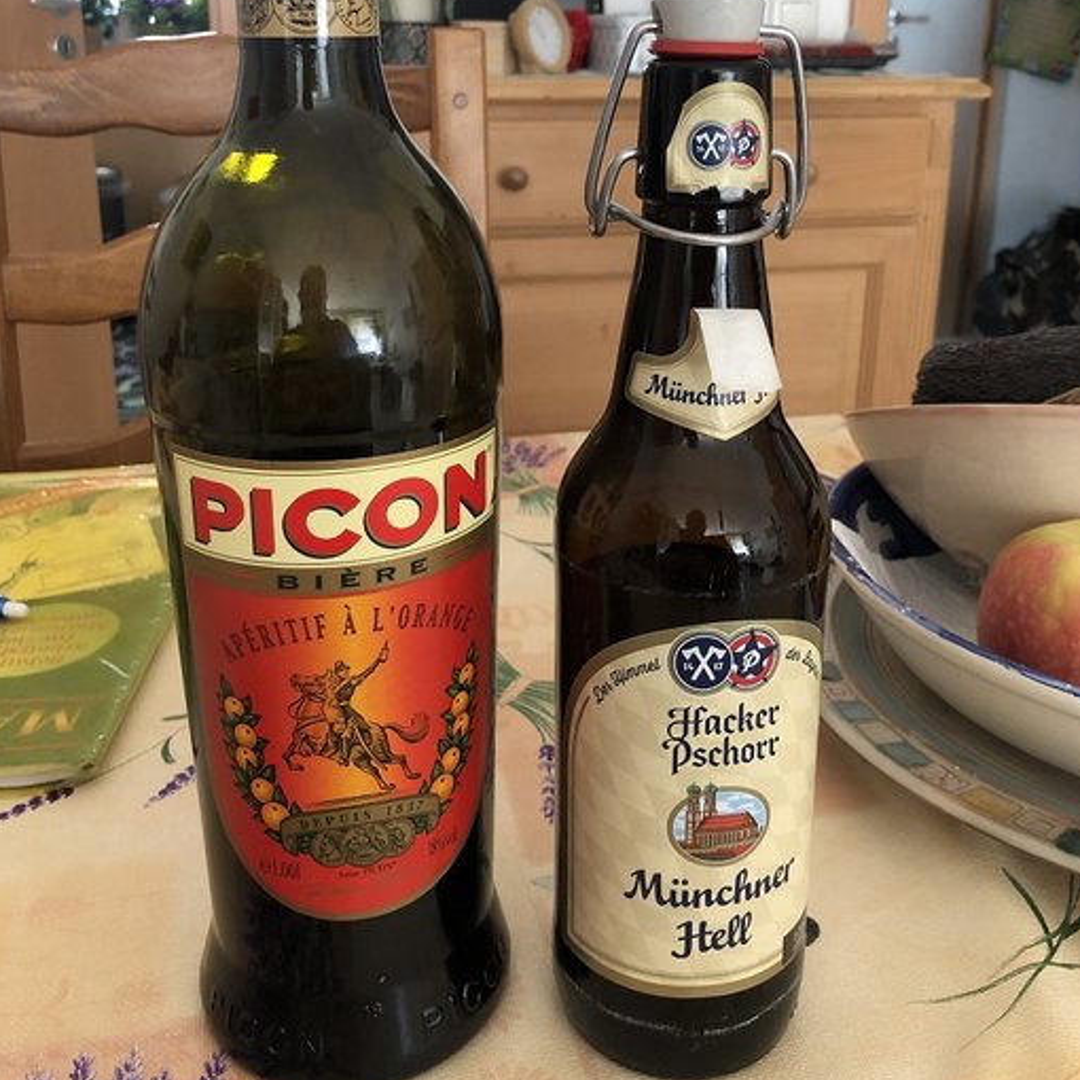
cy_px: 388
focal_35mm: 34
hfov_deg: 48.4
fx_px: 1200
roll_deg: -0.4
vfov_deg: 47.9
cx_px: 550
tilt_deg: -15.9
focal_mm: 3.99
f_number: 1.8
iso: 40
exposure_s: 1/15
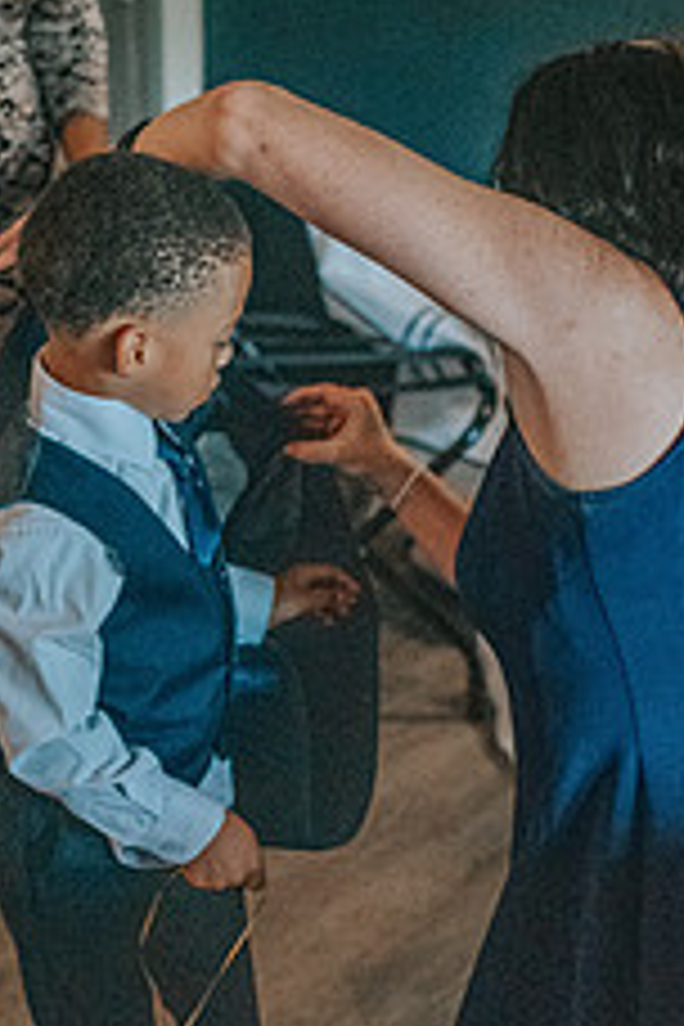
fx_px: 1966
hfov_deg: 19.6
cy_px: 670
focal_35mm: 69
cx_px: 171
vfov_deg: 29.1
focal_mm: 35
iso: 12800
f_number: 2.5
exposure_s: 1/1250
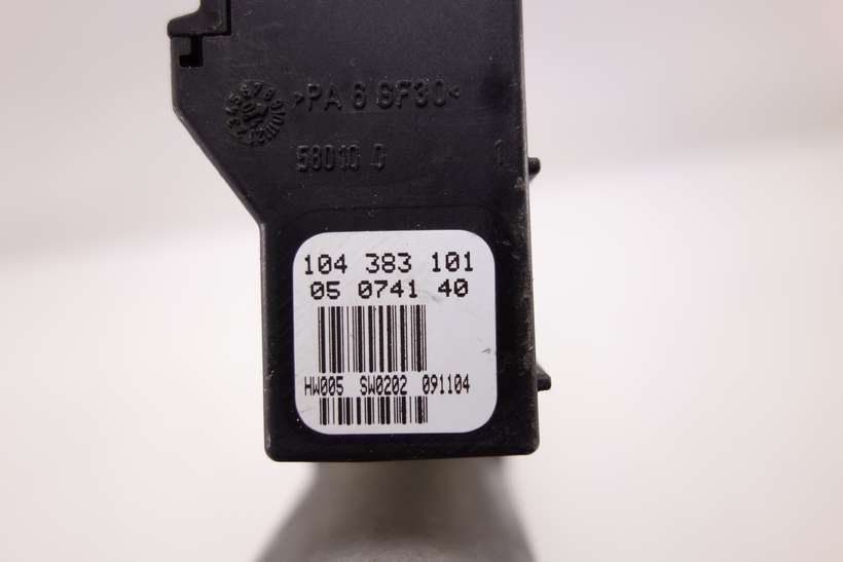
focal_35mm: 28
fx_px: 656
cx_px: 422
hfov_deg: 65.5
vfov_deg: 46.4
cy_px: 281
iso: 125
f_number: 2.2
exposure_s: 1/100
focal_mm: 10.4
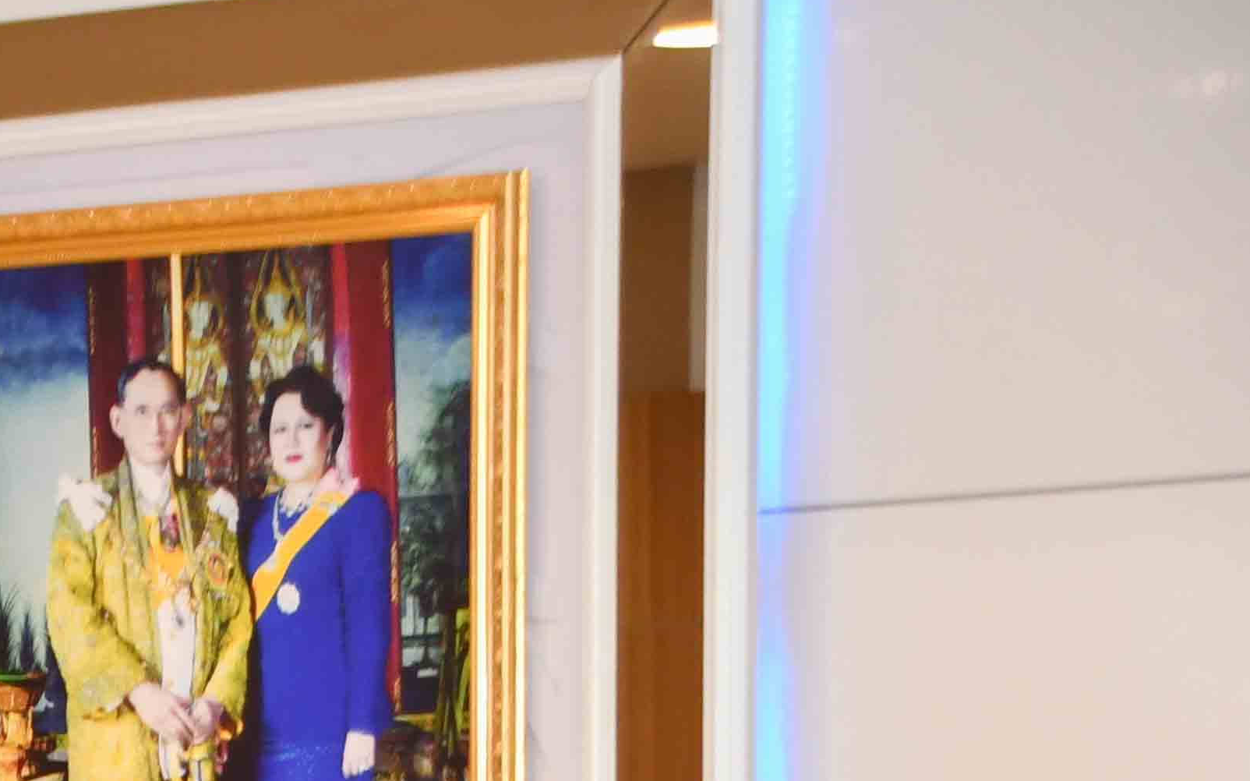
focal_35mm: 276
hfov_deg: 7.4
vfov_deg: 4.7
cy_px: 1352
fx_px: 9401
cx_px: -764
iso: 800
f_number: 4.8
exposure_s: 1/60
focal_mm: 52
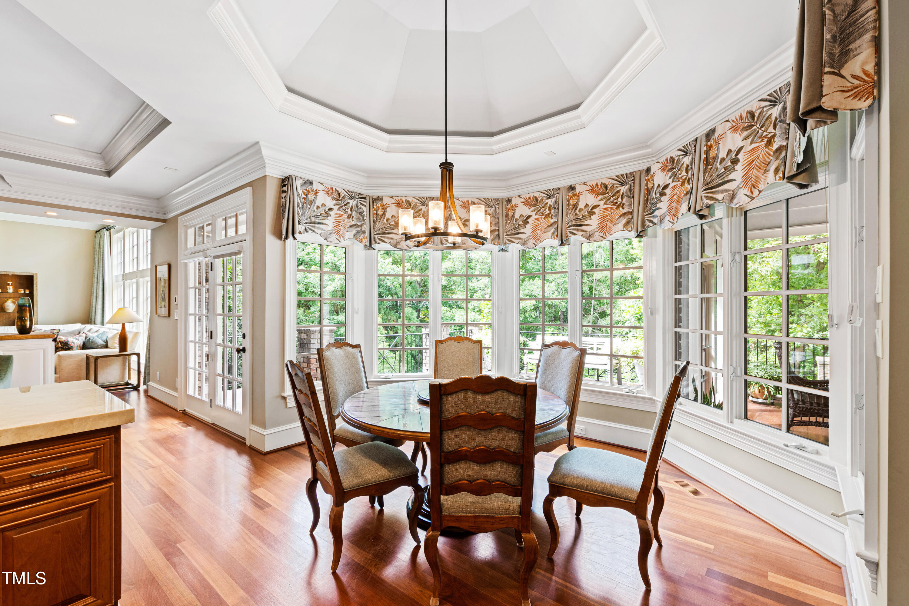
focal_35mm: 15
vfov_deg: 77.3
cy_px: 303
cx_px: 454
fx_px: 379
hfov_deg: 100.4
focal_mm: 10
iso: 100
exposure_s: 1/2
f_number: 8
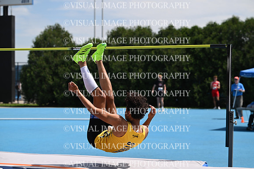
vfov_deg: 14.9
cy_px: 84
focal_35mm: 92
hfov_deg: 22.1
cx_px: 127
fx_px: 649
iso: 200
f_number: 4.5
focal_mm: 92
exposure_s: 1/2500
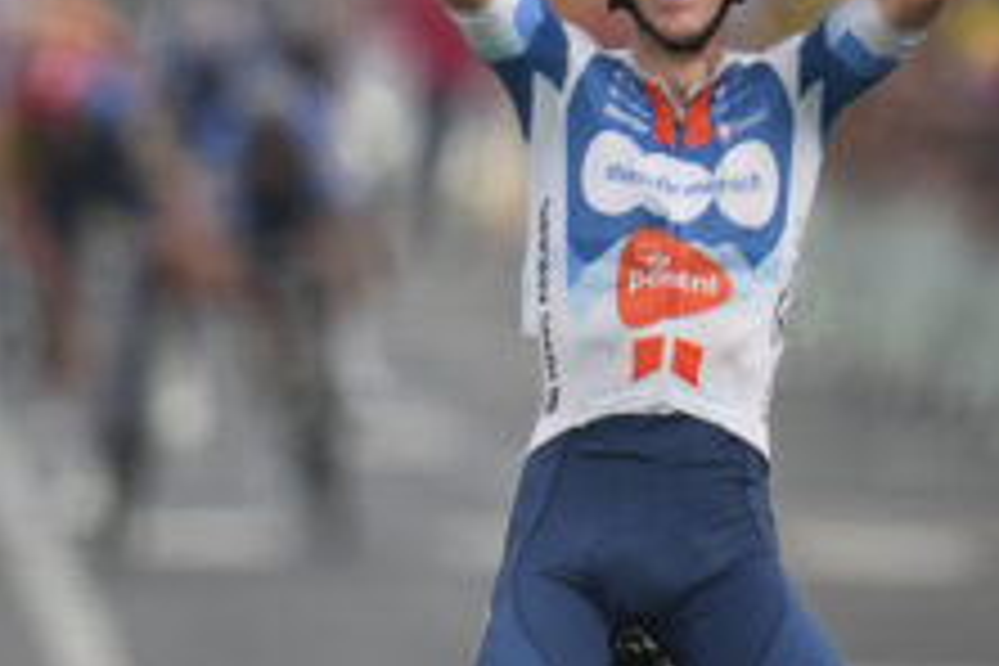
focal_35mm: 1350
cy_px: 585
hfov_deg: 1.5
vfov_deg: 1.0
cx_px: 94
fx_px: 37460
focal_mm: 400
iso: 400
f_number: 2.8
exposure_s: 1/4000
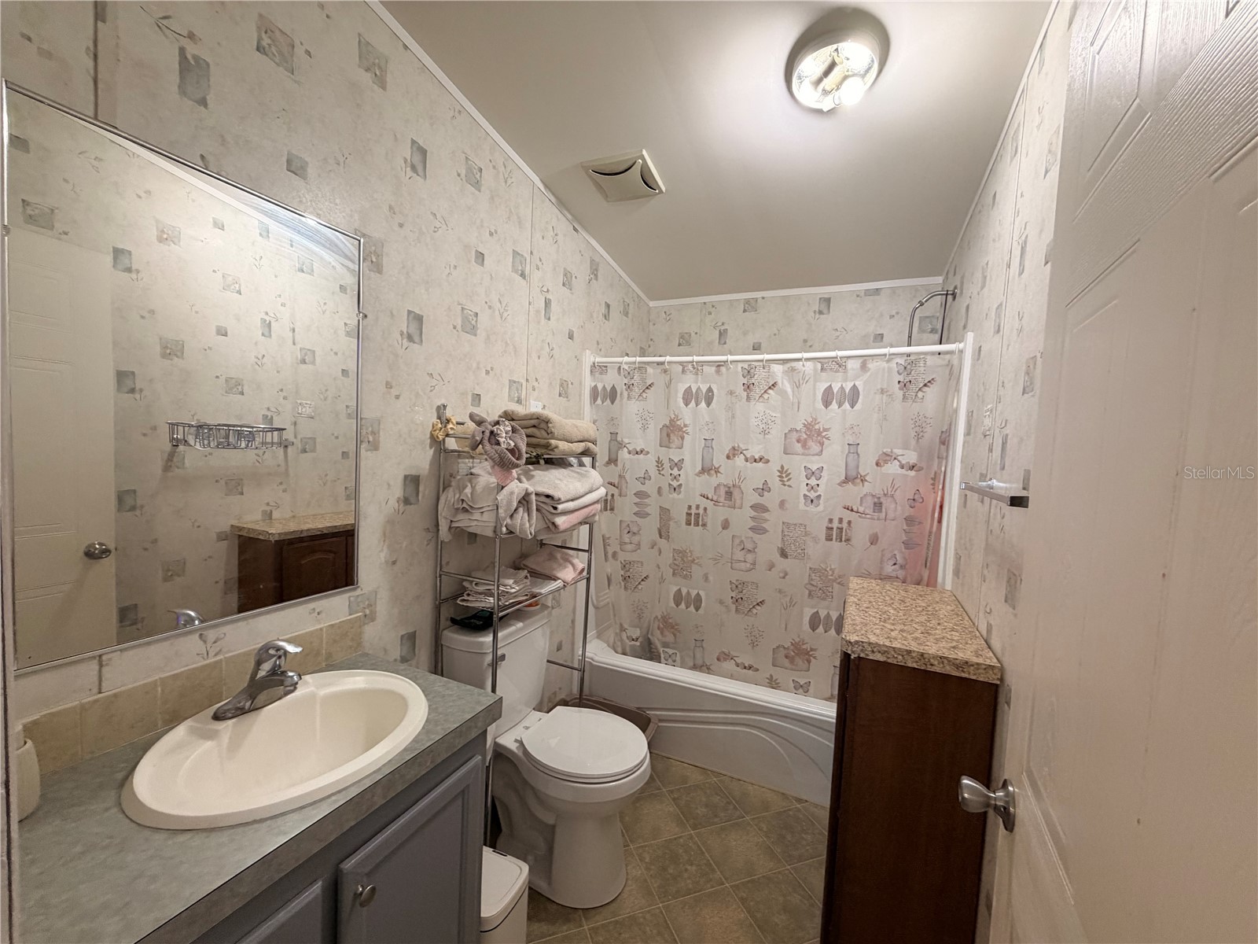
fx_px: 509
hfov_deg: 102.1
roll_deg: -2.4
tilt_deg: -3.9
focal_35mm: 14
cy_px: 472
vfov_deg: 85.7
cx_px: 629
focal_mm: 2.22
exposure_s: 1/60
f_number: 2.2
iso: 250
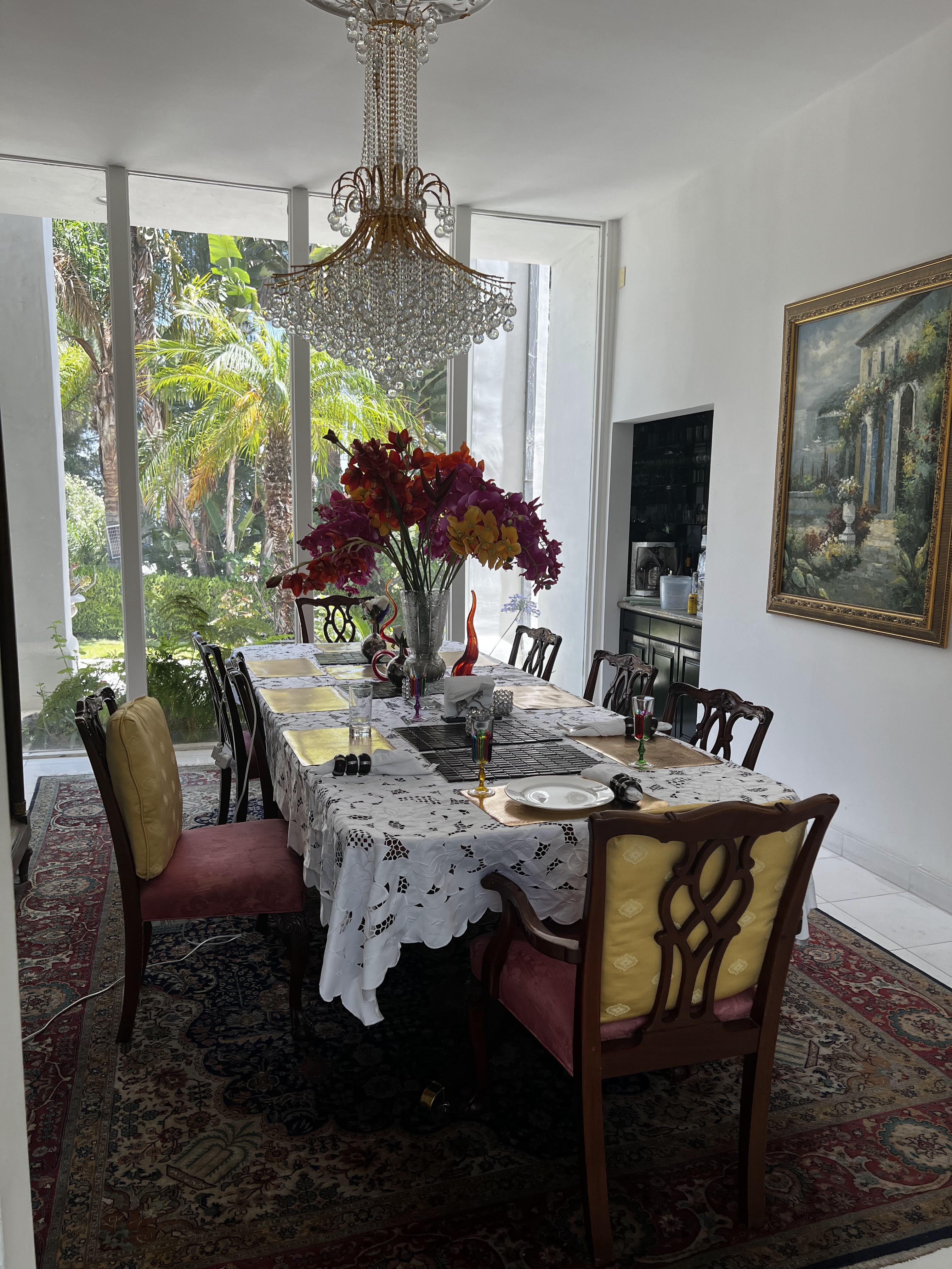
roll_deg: -1.2
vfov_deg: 67.3
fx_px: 953
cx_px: 476
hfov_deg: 53.1
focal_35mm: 26
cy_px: 634
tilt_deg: -6.8
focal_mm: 5.7
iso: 50
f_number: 1.5
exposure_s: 1/346
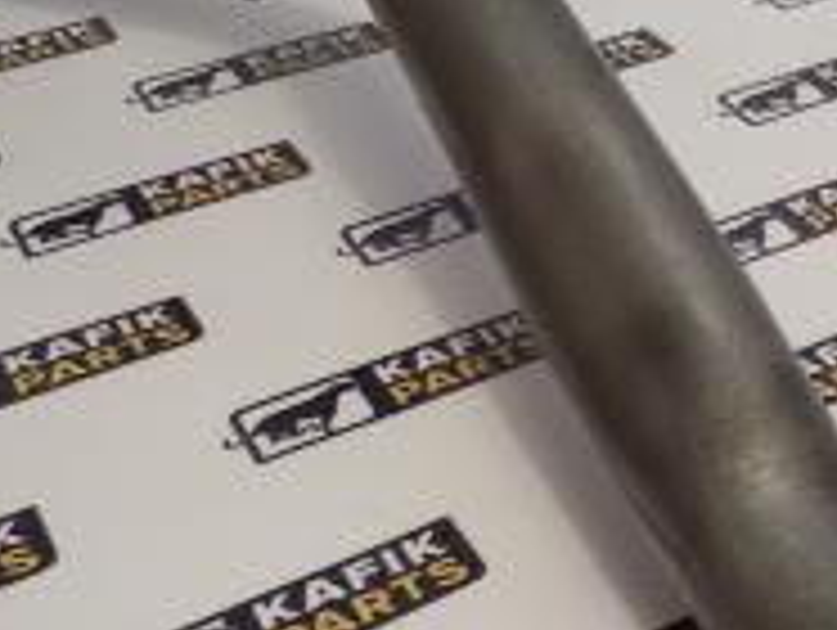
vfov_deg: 16.3
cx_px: 760
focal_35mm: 90
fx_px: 2179
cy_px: 538
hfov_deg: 21.3
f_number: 2.4
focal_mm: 2.93
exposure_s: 1/33
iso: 40
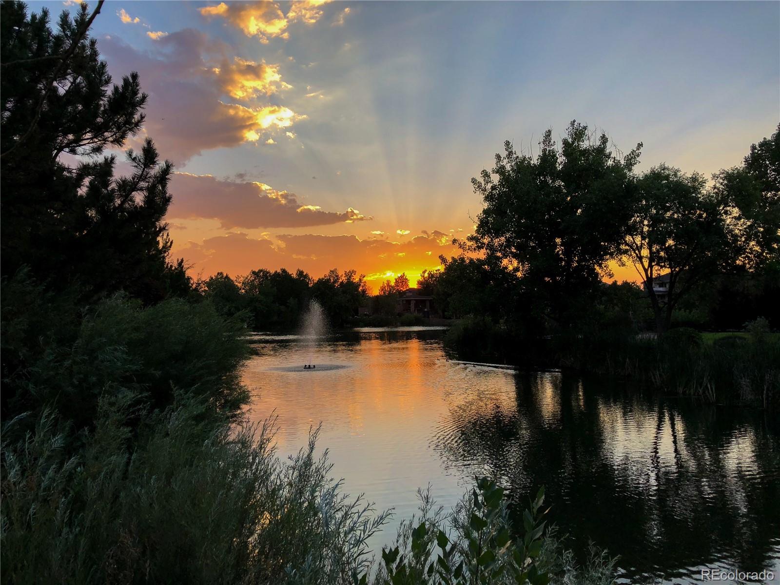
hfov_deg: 63.4
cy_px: 292
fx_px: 631
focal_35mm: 28
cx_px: 390
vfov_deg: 49.7
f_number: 1.8
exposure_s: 1/422
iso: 20
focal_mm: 4
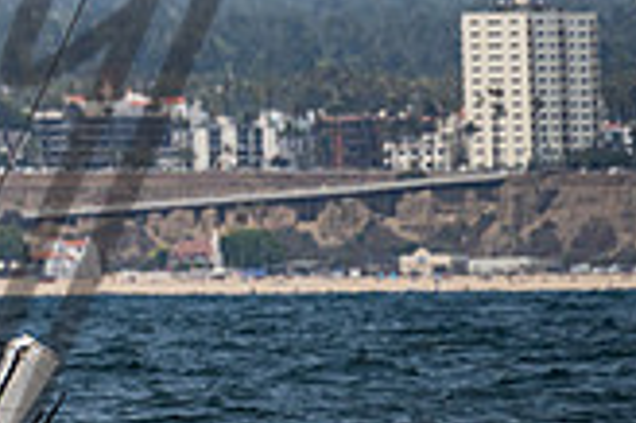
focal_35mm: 939
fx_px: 16572
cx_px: -503
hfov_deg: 2.2
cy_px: -108
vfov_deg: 1.5
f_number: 6.3
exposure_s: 1/1250
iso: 250
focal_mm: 200
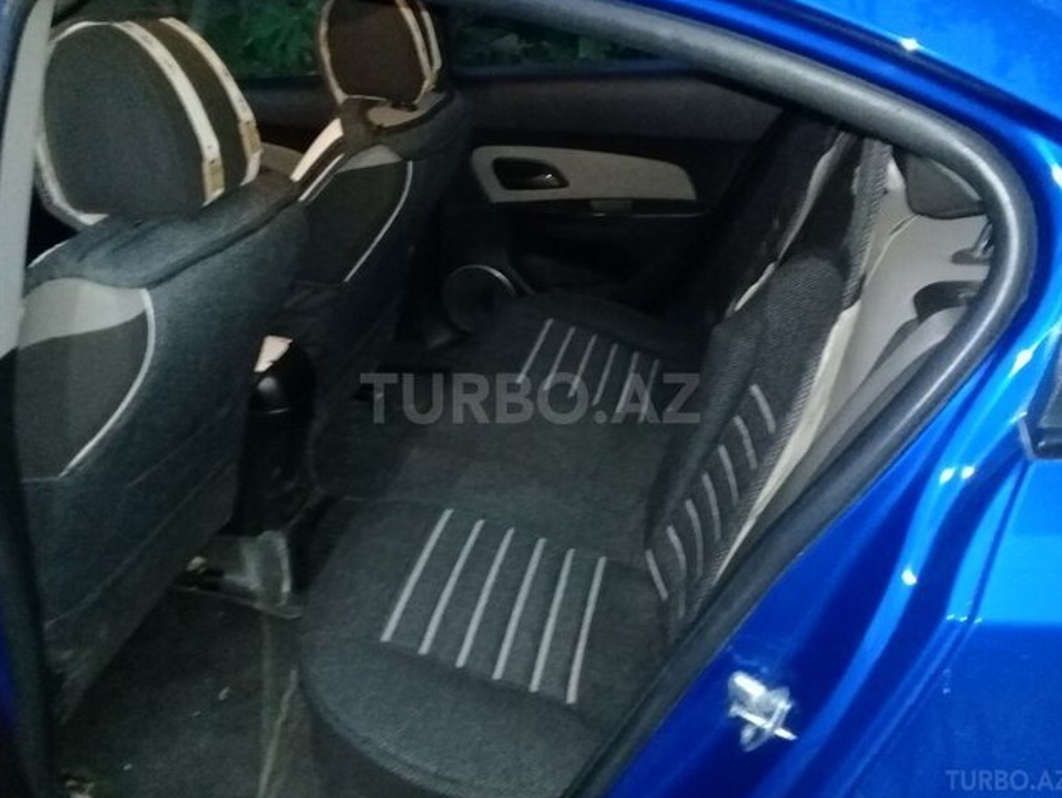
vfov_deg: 44.2
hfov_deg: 56.8
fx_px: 982
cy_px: 398
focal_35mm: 32
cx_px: 530
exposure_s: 1/17
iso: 1250
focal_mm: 3.3
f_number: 2.2
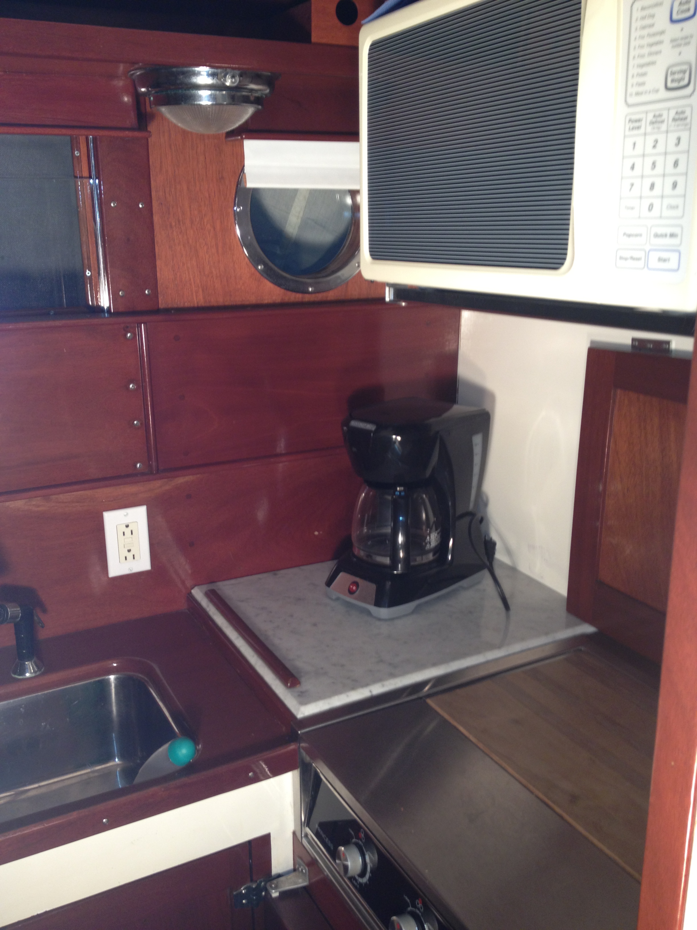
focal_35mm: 35
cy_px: 465
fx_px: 940
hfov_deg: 40.7
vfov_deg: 52.6
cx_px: 348
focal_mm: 4.28
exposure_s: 1/20
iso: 80
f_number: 2.4
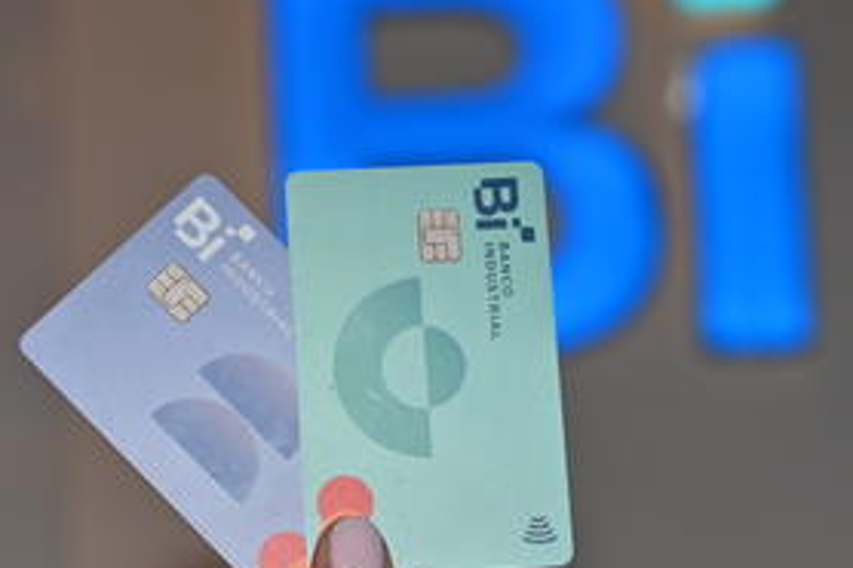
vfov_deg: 10.9
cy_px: 287
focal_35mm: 126
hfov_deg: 16.2
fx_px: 2984
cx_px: 565
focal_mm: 70
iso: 100
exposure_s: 1/60
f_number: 4
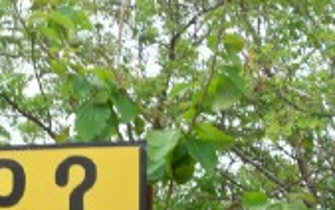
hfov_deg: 14.8
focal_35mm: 138
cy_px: 262
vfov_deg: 9.4
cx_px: -30
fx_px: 1261
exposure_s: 1/320
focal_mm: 9.7
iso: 64
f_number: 4
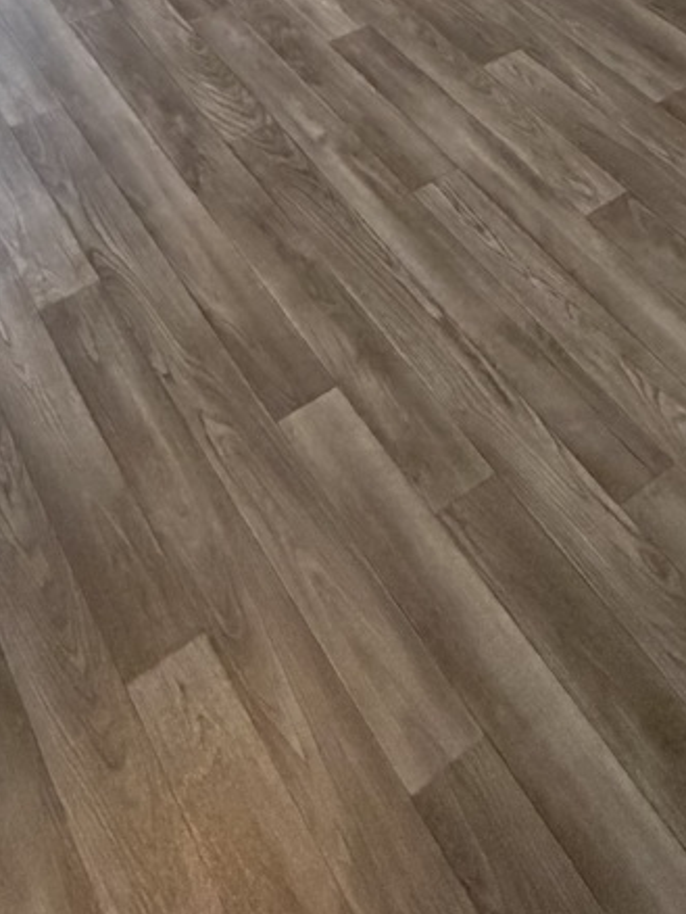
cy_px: -547
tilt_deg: -10.9
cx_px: 156
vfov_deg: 26.0
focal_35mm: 46
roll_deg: +0.0
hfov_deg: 30.9
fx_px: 1214
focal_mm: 2.22
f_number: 2.2
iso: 250
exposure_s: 1/120
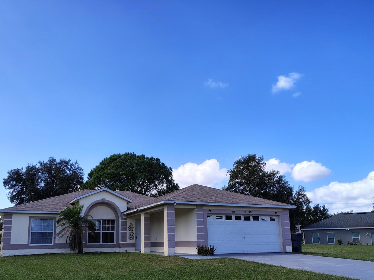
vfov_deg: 45.0
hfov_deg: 58.0
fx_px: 335
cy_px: 178
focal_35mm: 31
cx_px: 154
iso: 101
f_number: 1.8
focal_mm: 5.56
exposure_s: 1/1141
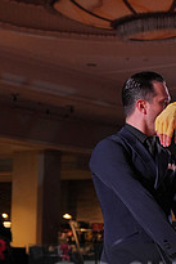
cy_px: 287
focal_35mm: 119
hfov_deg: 11.3
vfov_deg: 16.7
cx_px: 206
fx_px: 871
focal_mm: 42
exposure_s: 1/500
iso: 1000
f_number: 4
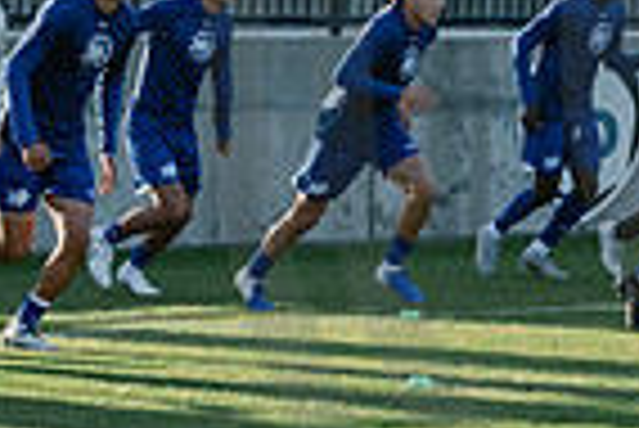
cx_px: 1004
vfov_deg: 4.8
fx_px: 5082
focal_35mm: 286
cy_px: 56
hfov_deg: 7.1
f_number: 7.1
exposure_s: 1/1000
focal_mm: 70
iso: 1250
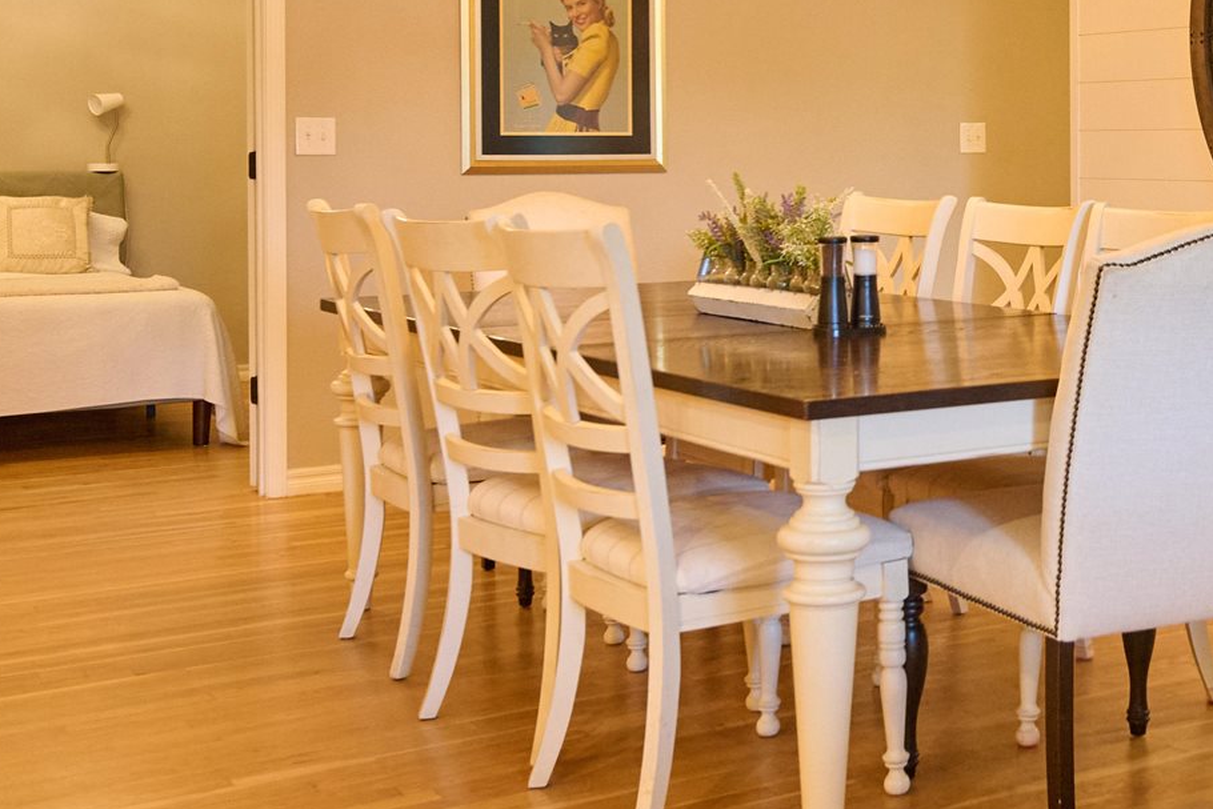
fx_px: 1820
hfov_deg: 35.0
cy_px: 197
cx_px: 1068
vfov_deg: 24.8
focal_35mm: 54
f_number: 3.2
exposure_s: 1/80
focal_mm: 16
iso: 2500
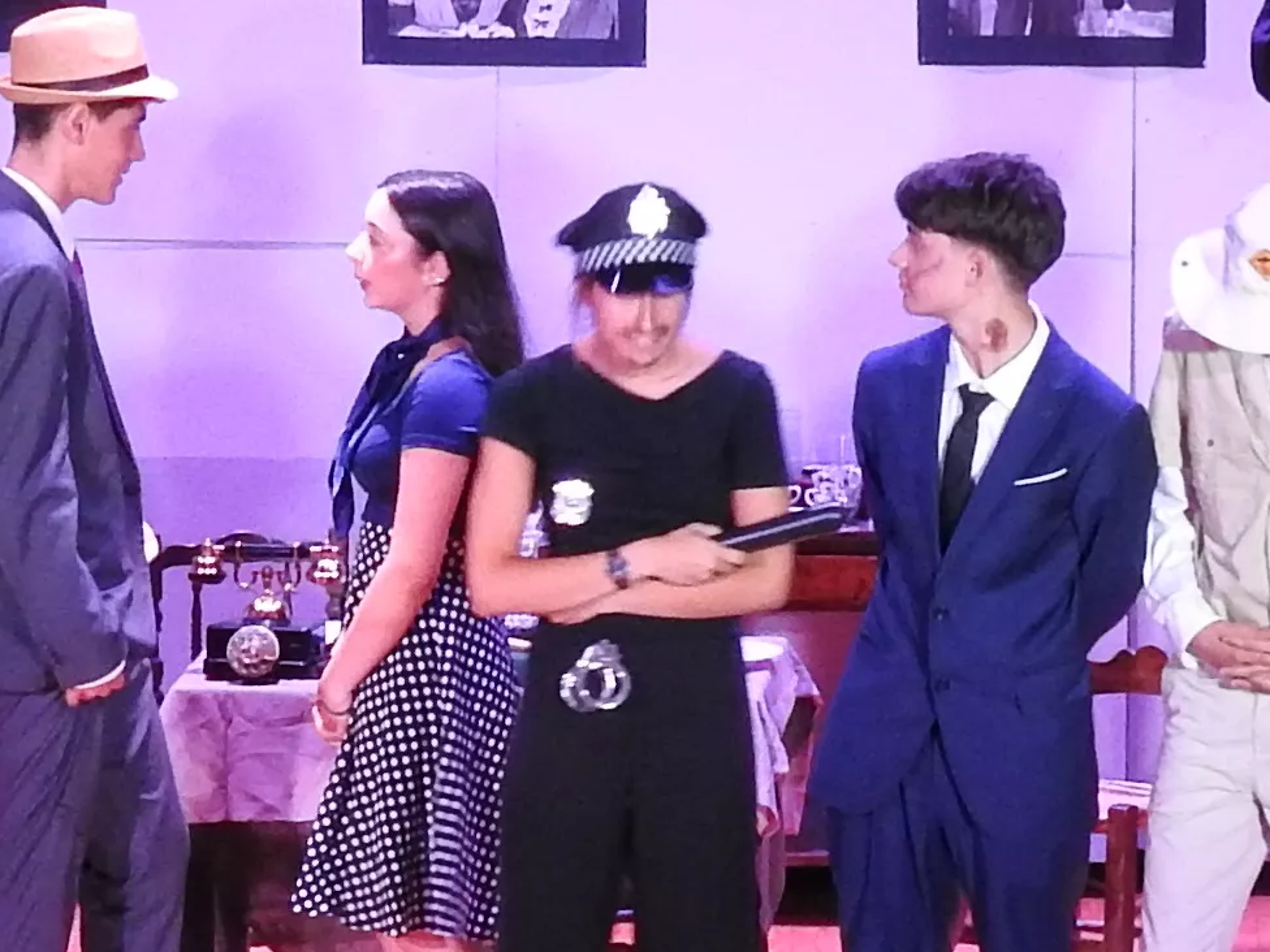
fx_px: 11263
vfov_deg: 4.8
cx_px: 428
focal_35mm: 307
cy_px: 648
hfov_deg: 6.5
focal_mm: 11.6
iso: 400
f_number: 4.2
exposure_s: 1/15
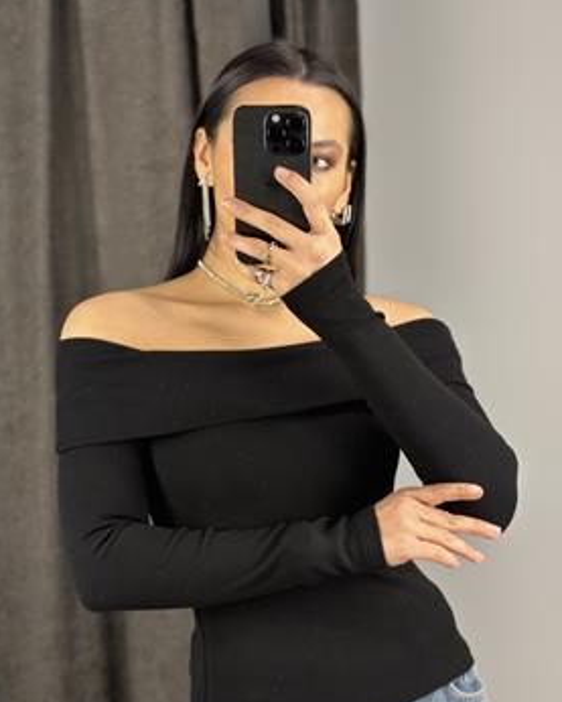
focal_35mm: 56
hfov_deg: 27.1
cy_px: 397
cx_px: 292
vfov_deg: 33.5
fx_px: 1164
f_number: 1.78
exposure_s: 1/50
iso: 100
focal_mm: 6.86
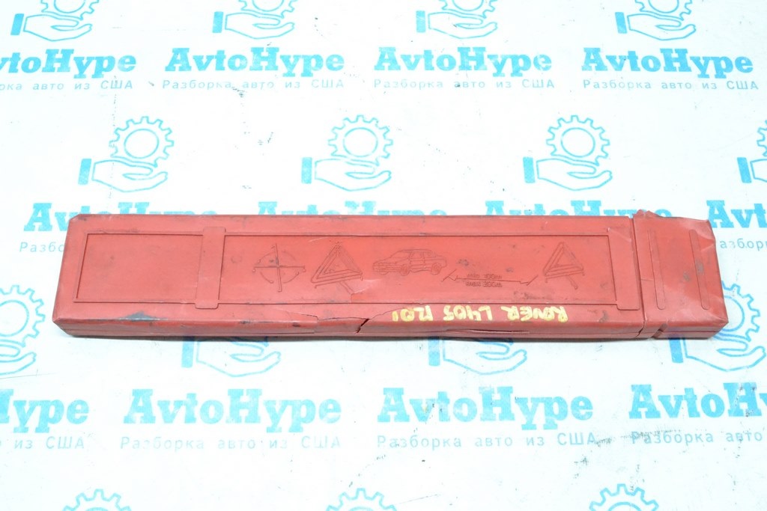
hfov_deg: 53.1
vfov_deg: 36.9
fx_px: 767
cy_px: 256
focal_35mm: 36
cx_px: 384
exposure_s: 1/125
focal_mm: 24
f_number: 10
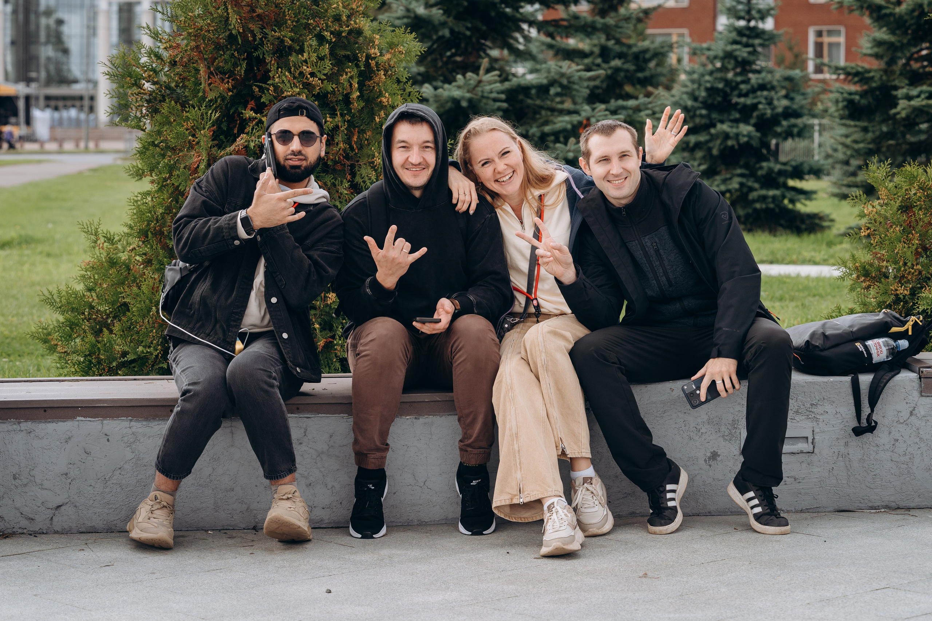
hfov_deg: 22.0
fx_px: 2396
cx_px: 482
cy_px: 311
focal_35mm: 93
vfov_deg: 14.8
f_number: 5
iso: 400
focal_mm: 89
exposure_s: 1/800
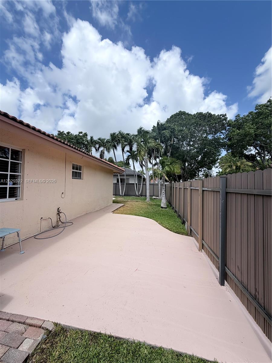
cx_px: 136
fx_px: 147
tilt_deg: +1.9
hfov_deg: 85.7
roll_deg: -1.6
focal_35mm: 14
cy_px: 182
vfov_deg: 102.1
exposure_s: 1/502
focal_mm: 2.22
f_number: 2.2
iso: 50
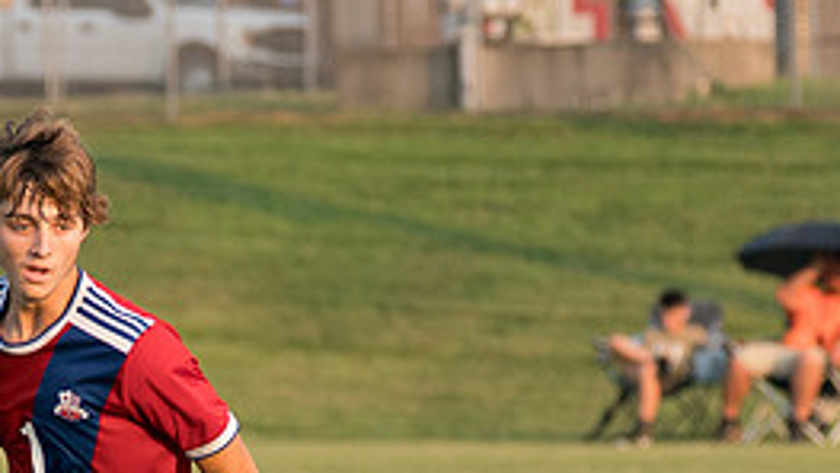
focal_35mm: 491
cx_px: 37
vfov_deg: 2.5
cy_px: 571
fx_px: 10937
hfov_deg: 4.4
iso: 320
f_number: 2.8
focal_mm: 92
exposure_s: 1/1250
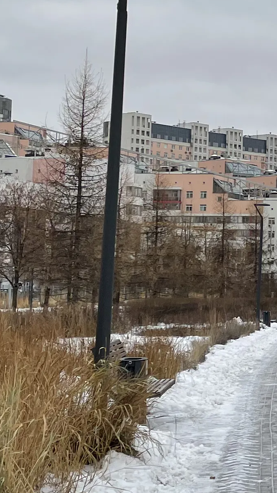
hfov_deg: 11.6
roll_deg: -1.2
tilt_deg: +3.9
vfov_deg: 22.4
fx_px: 1241
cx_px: 523
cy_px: 214
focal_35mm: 95
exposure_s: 1/373
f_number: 1.6
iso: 32
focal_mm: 5.1
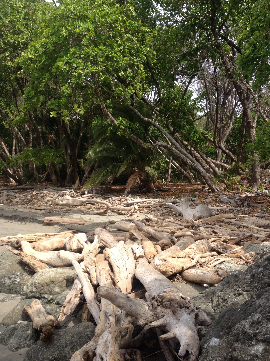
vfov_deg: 52.6
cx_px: 135
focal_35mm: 35
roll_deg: -0.3
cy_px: 180
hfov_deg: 40.7
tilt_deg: -0.8
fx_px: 364
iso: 50
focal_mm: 4.28
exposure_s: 1/1126
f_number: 2.4
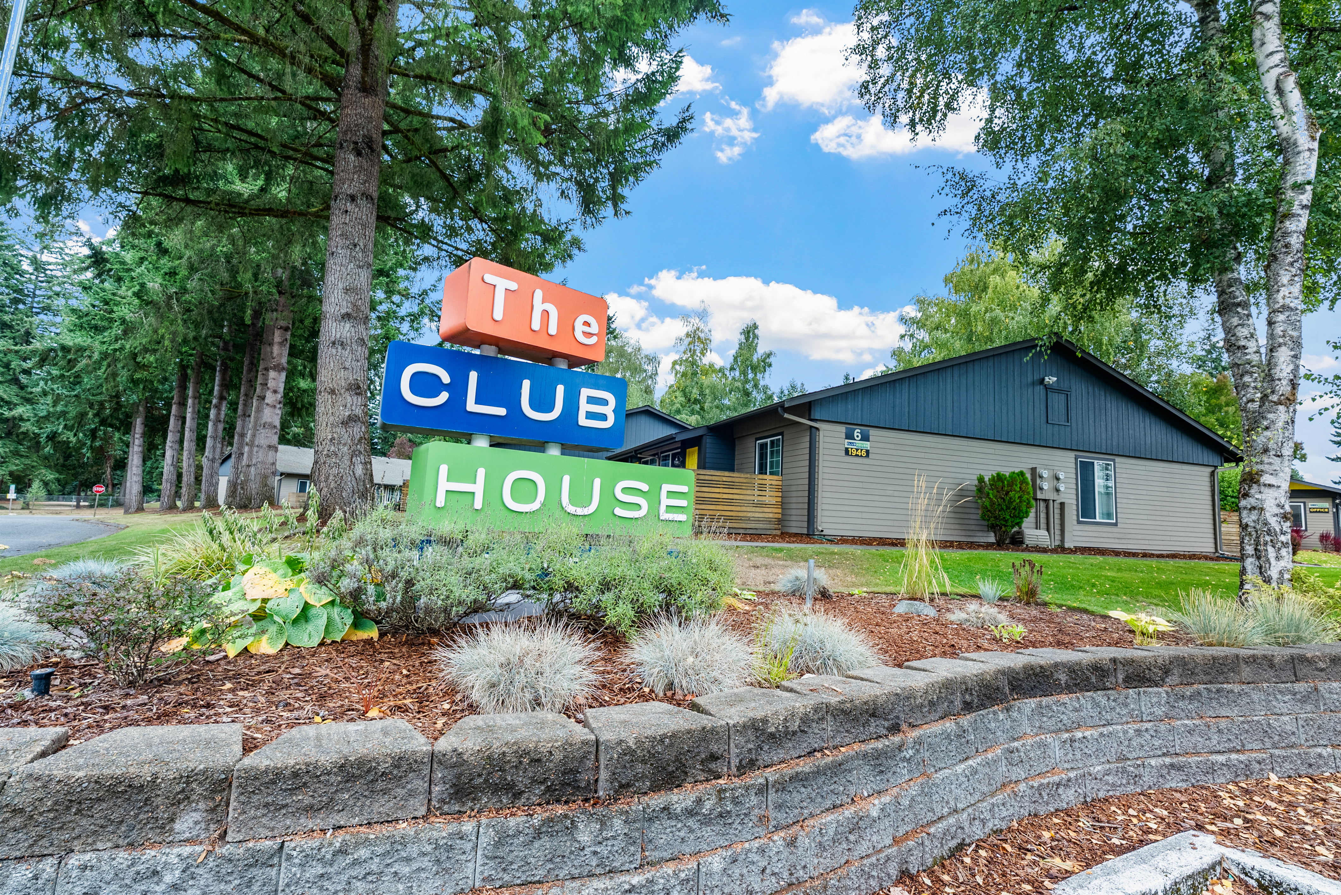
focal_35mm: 16
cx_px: 670
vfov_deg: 73.8
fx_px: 596
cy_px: 448
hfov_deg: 96.7
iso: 100
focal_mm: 16
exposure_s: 1/5
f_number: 10
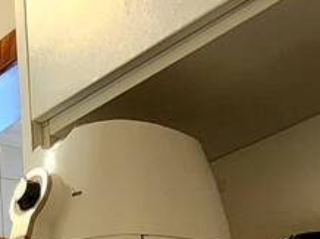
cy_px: 545
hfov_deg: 22.7
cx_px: 101
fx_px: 794
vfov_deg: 13.4
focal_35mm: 86
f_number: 2.2
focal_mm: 2.2
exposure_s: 1/60.2
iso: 250
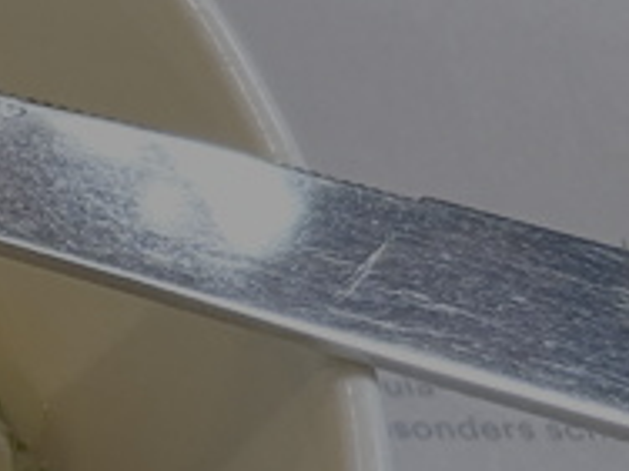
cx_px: -1236
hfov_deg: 8.9
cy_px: 224
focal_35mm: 184
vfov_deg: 8.1
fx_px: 3343
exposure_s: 1/100
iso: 80
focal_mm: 5.7
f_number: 1.5
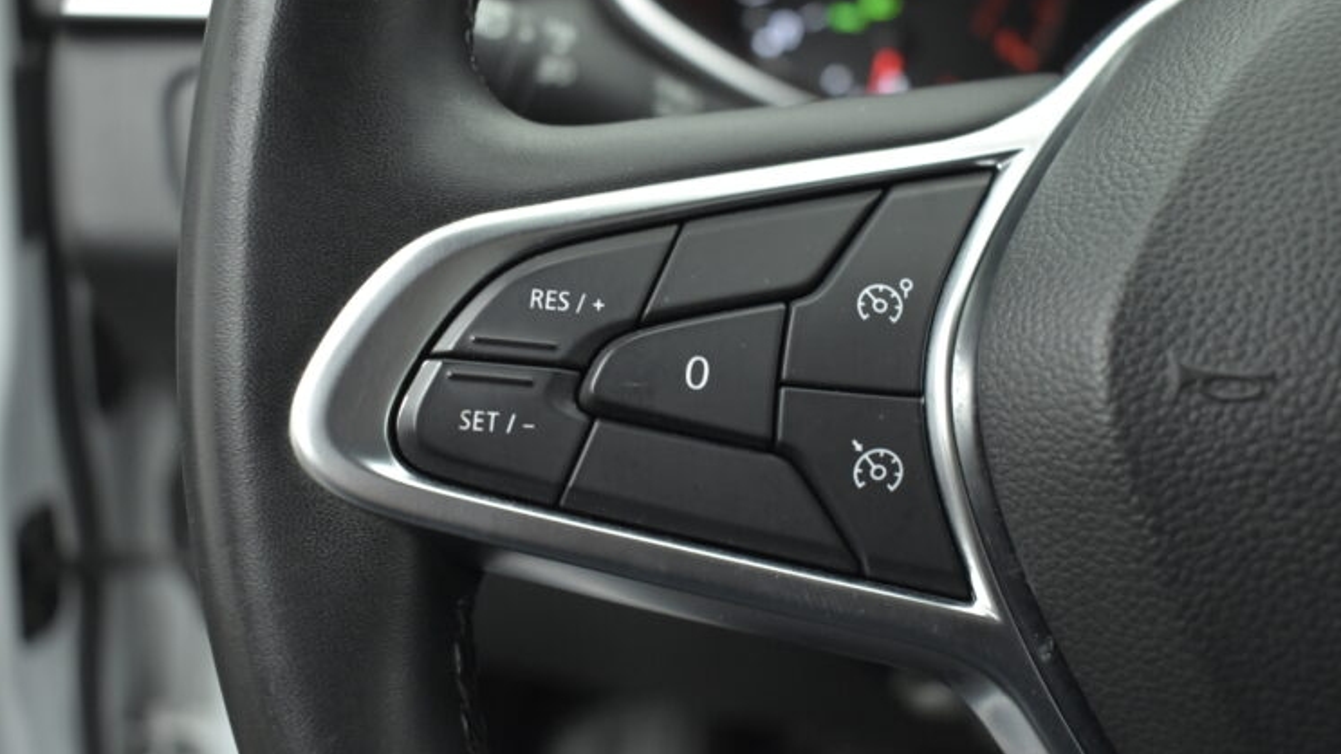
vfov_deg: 30.4
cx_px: 691
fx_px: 1387
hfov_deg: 51.6
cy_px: 394
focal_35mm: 39
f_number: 4
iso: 1600
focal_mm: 24
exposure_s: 1/50
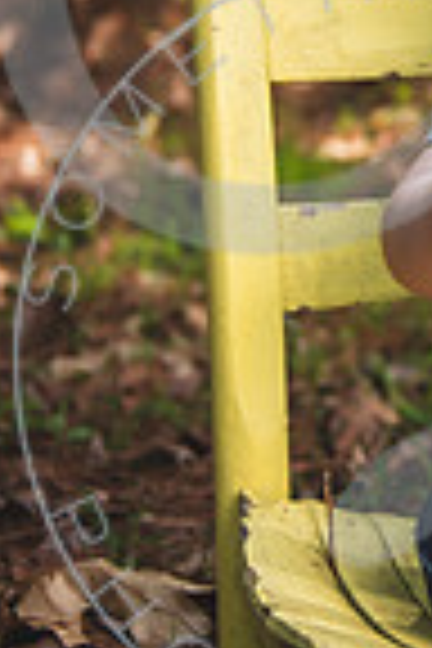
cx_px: 634
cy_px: 18
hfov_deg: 12.0
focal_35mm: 109
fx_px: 1962
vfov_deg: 18.3
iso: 100
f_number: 2.8
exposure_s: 1/640
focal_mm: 35
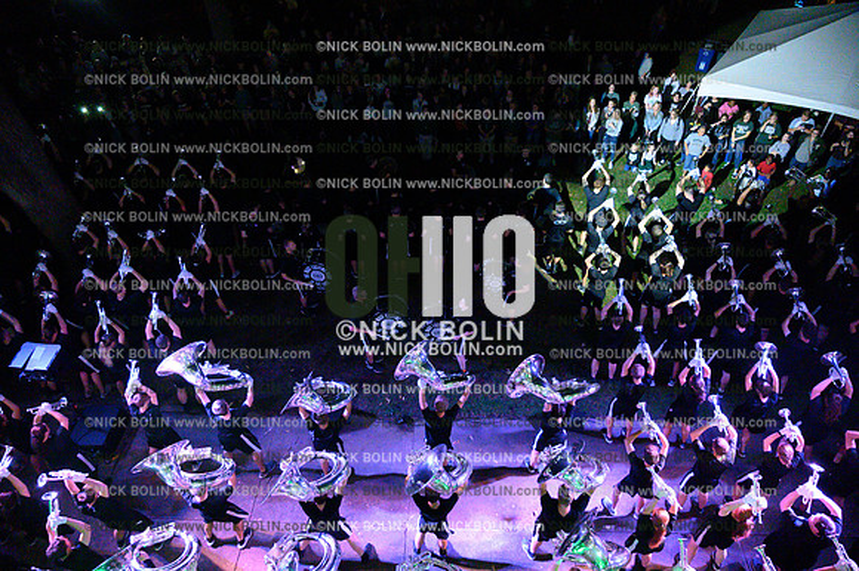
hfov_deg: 73.8
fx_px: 572
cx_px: 430
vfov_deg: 53.1
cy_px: 286
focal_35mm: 24
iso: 51200
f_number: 4
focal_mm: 24
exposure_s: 1/500
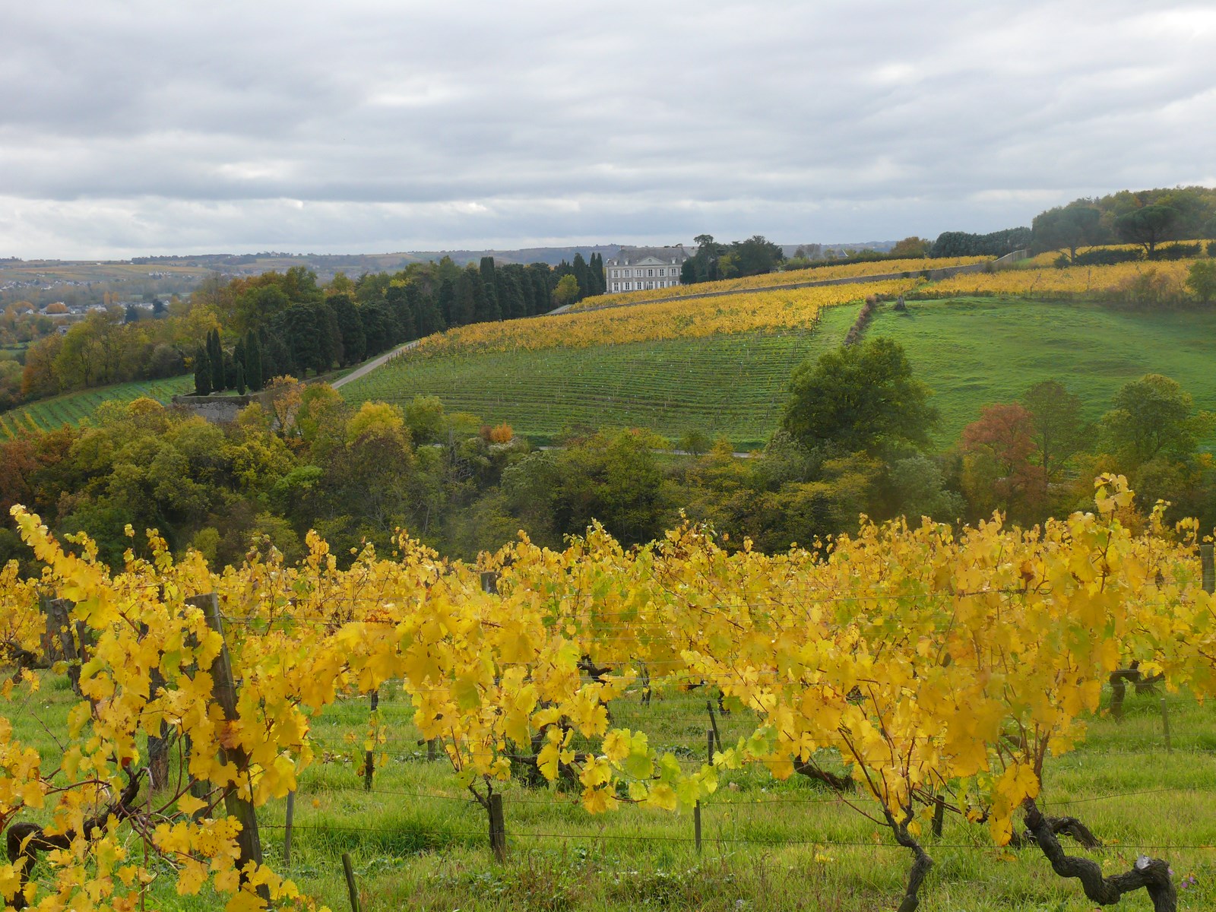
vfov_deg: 29.1
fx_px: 1756
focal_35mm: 50
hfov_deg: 38.2
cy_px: 456
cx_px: 608
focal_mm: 10.7
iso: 100
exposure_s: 1/200
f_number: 4.5
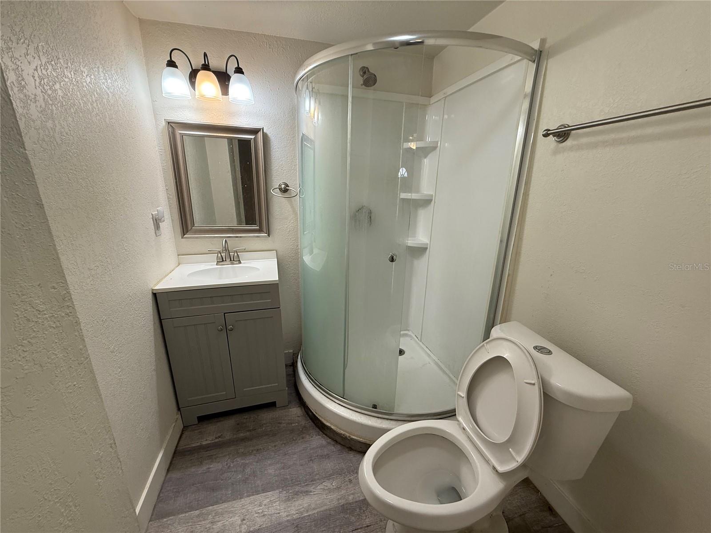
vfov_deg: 85.7
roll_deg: -1.2
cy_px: 266
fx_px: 288
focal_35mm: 14
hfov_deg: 102.1
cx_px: 356
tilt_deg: -15.1
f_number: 2.2
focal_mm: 2.22
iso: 160
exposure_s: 1/120
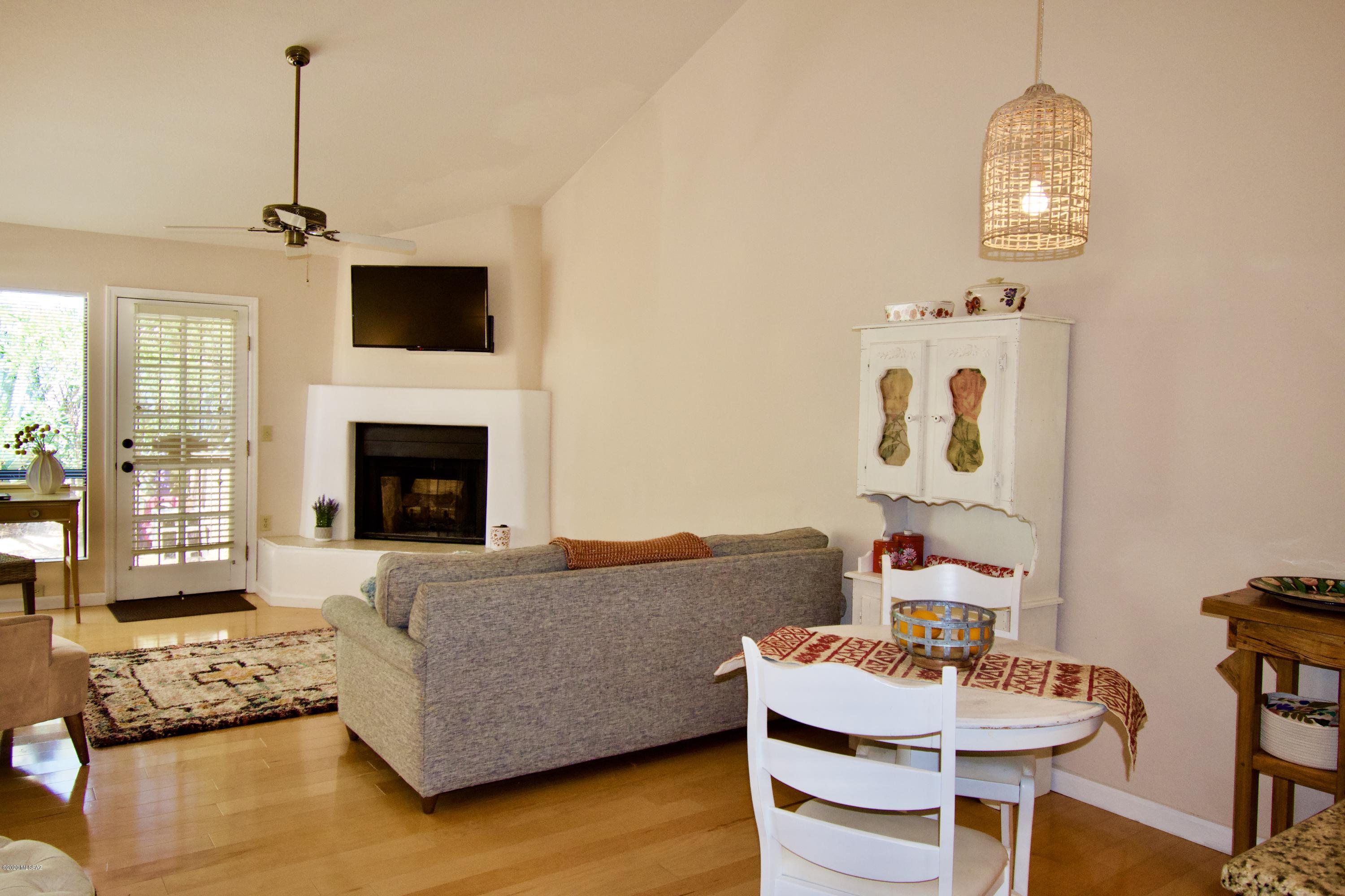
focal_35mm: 26
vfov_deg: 50.4
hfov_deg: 70.4
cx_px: 672
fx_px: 953
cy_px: 448
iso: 800
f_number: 5.3
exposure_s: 1/100
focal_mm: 17
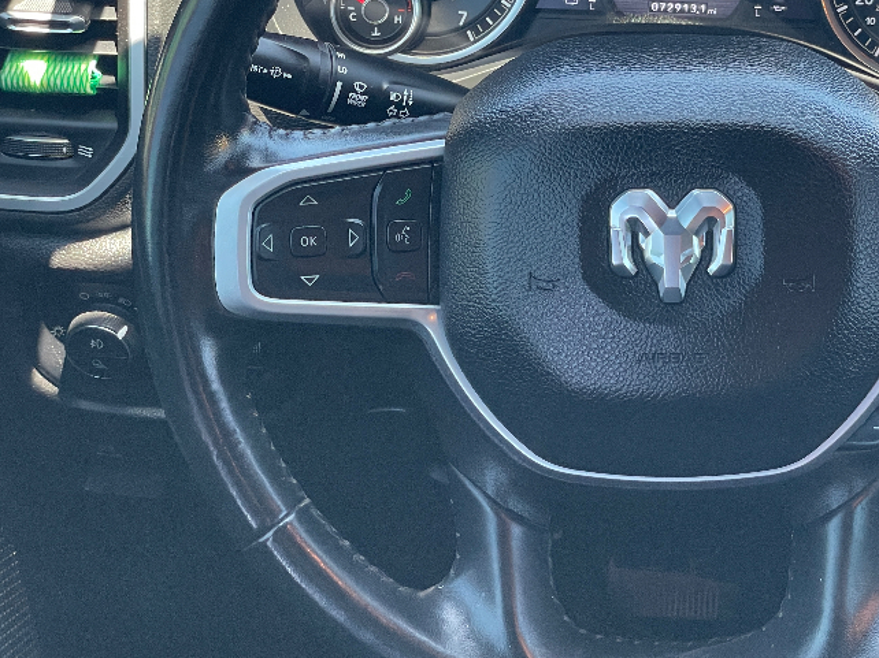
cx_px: 664
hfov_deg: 23.3
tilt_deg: -31.1
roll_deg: -1.2
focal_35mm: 83
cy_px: 211
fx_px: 2107
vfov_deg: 17.7
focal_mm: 6
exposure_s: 1/99
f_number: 2
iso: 160
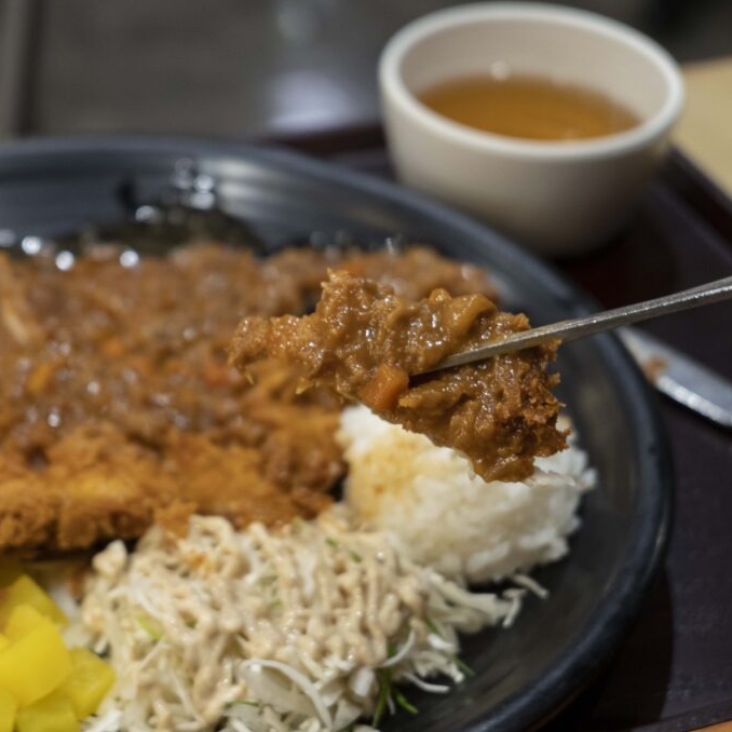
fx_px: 1842
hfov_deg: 22.4
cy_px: 364
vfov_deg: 22.5
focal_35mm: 77
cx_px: 262
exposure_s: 1/60
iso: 2500
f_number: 5.6
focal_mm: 60
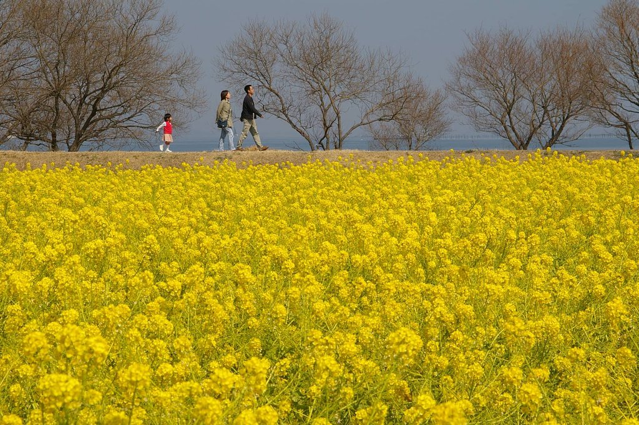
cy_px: 212
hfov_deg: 19.5
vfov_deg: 13.0
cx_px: 320
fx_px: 1862
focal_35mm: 105
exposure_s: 1/250
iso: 200
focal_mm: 70
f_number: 11
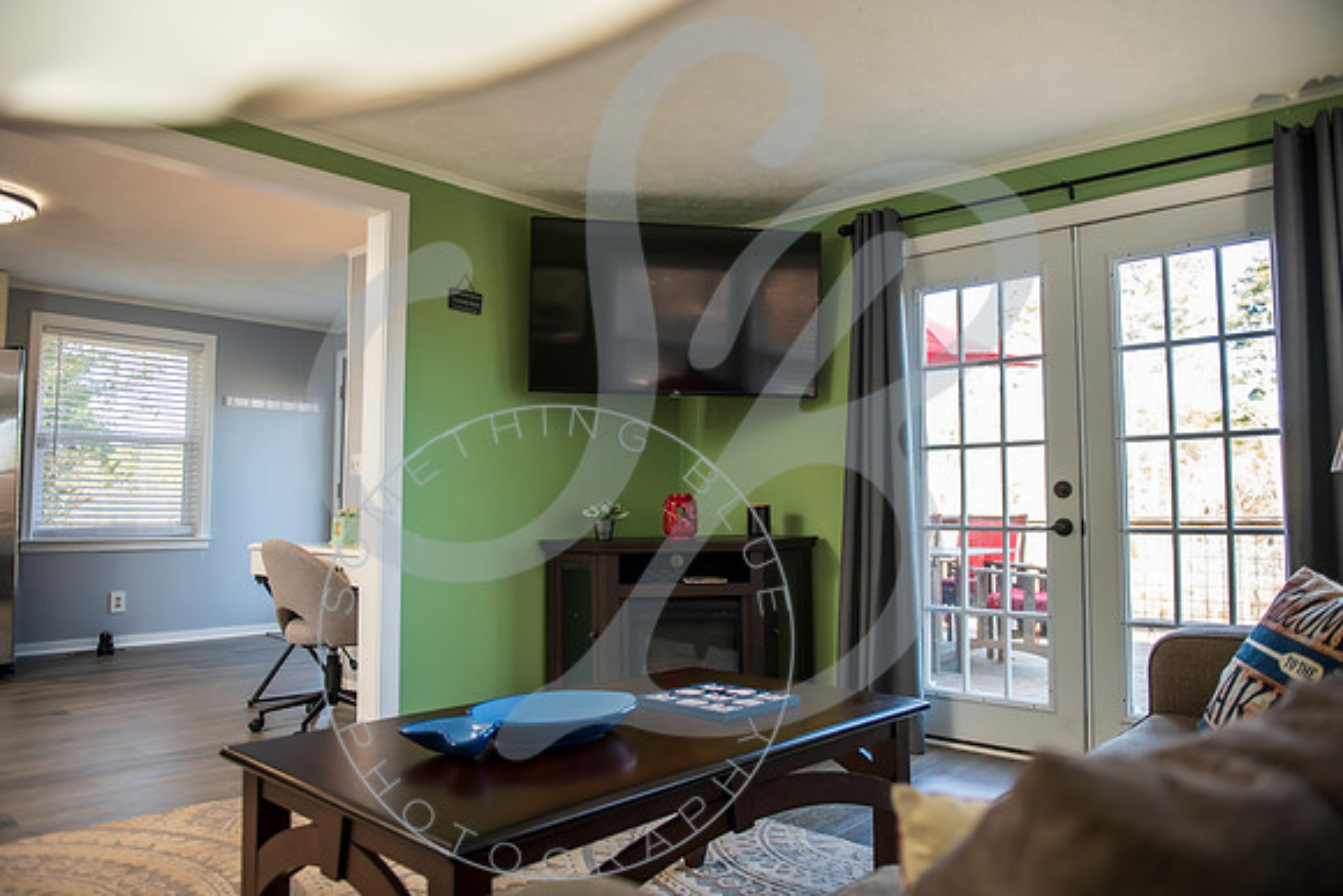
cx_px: 672
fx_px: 910
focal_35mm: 24
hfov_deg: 72.9
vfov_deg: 52.4
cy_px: 448
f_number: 2.8
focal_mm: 24
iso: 400
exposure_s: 1/200
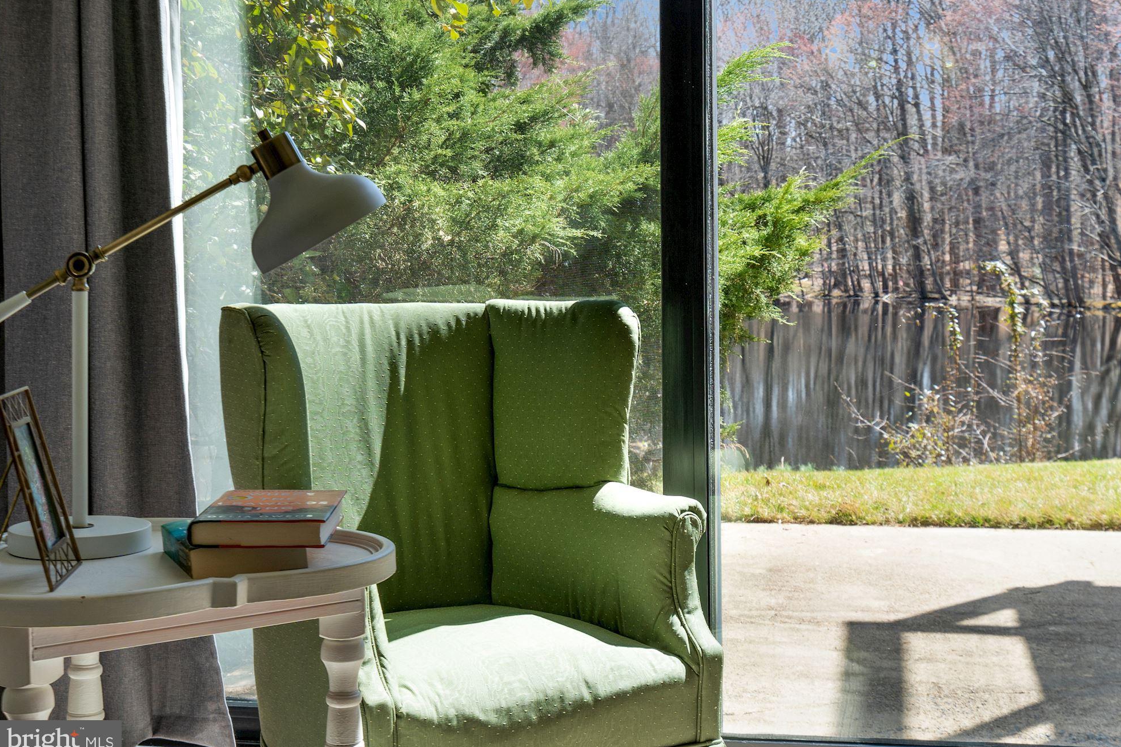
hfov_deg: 37.5
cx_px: 569
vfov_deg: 25.5
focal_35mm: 53
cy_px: 380
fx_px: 1650
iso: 100
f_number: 8
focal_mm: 35
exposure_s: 1/50
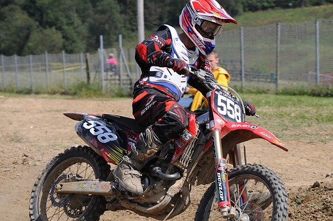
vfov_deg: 7.3
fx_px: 1732
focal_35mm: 188
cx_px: 166
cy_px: 110
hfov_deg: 11.0
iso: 400
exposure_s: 1/1250
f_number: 9
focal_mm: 125
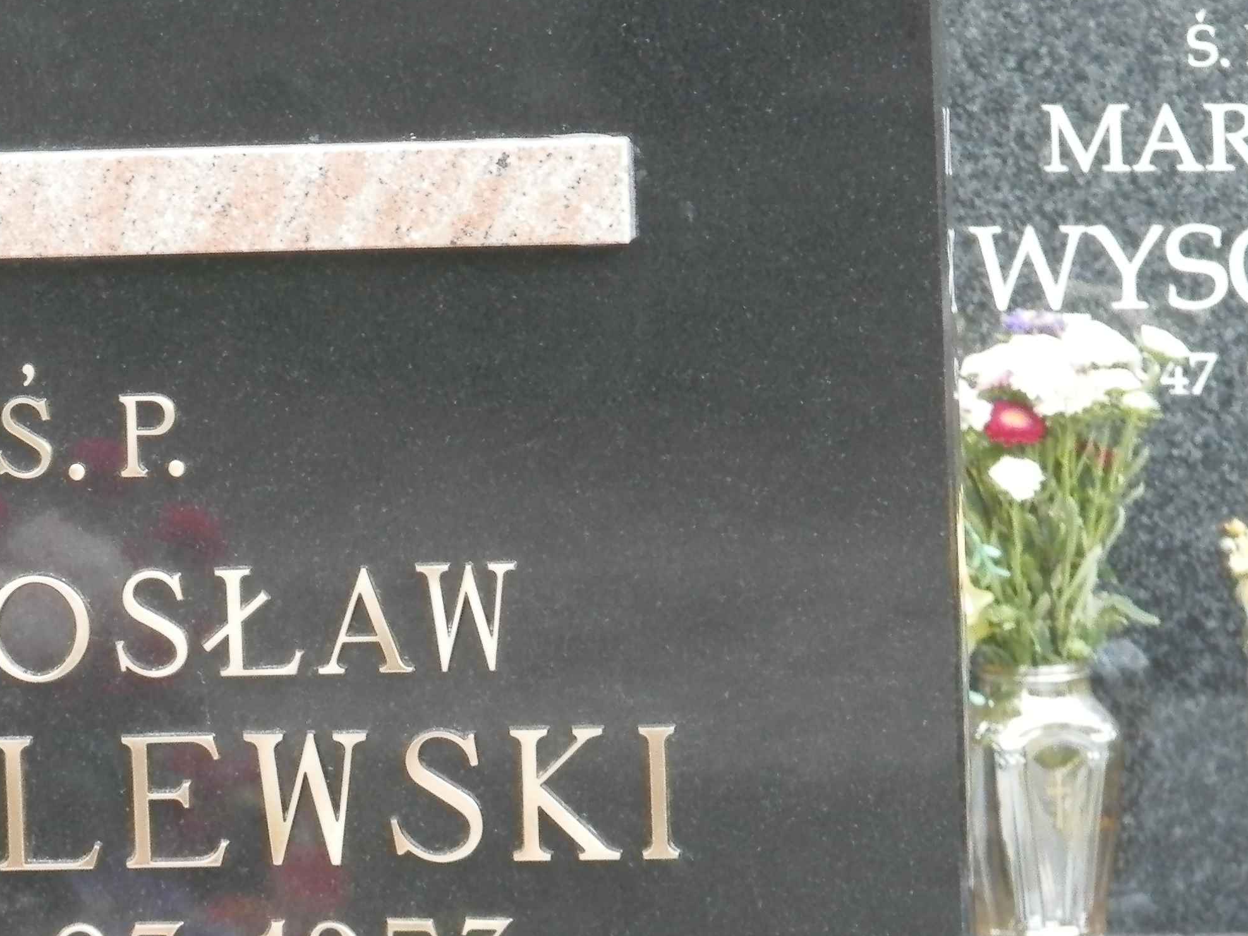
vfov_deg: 4.8
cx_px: -79
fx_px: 11104
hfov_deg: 6.4
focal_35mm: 308
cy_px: 1074
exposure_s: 1/80
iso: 200
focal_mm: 23.6
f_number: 4.7
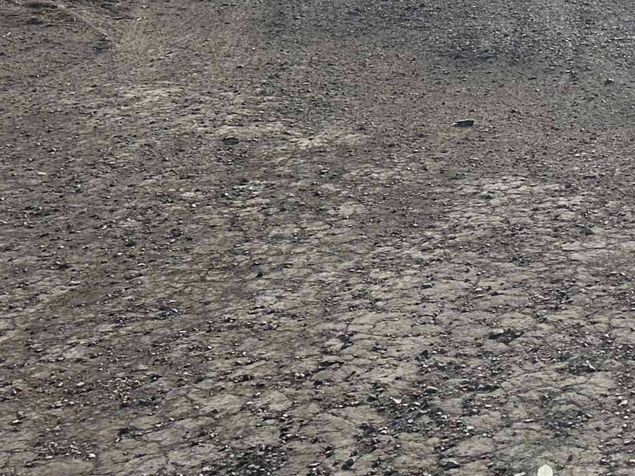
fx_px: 1431
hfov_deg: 22.5
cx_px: 813
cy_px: -141
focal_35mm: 78
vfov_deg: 17.7
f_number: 1.78
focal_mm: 6.86
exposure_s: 1/15625
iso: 80
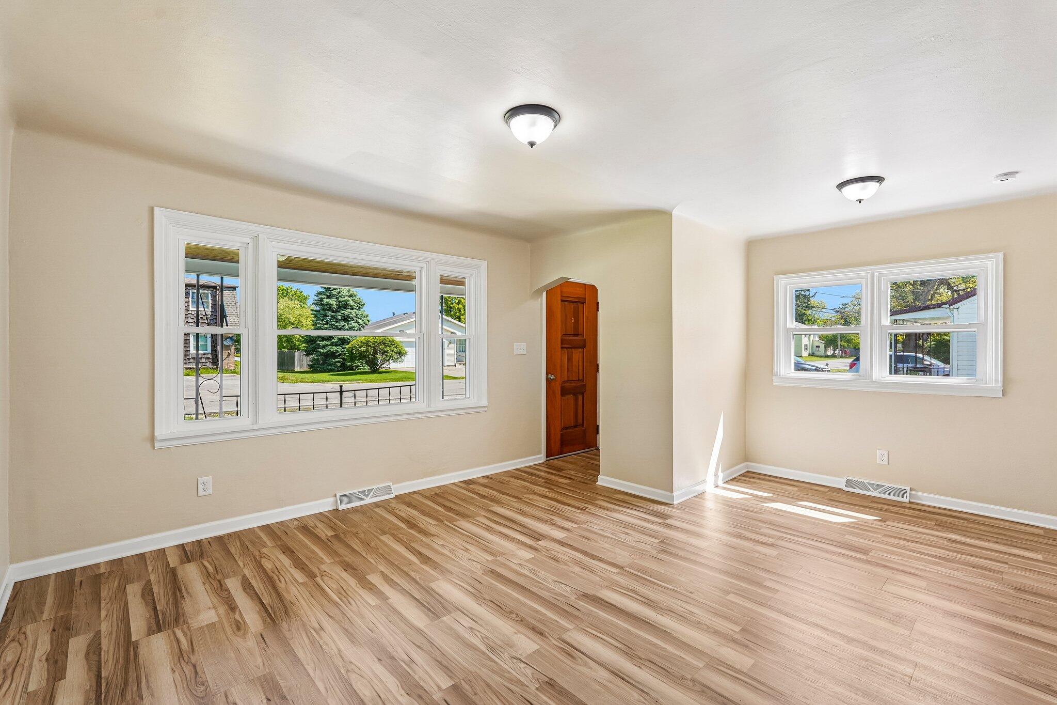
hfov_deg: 95.0
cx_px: 528
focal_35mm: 16
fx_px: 484
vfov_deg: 72.0
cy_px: 352
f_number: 8
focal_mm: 16.5
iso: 160
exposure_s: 1/30
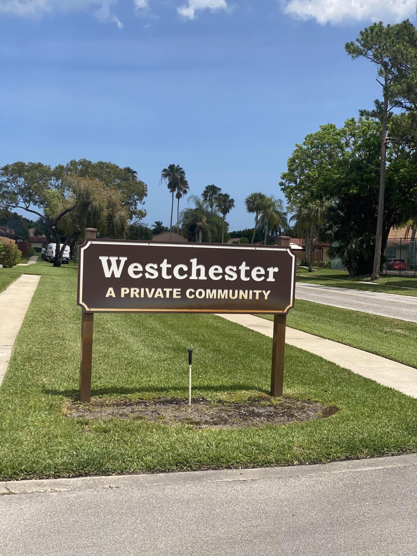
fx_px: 835
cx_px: 208
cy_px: 278
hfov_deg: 28.0
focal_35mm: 52
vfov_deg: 36.8
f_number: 2
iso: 20
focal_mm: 6
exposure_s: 1/2398
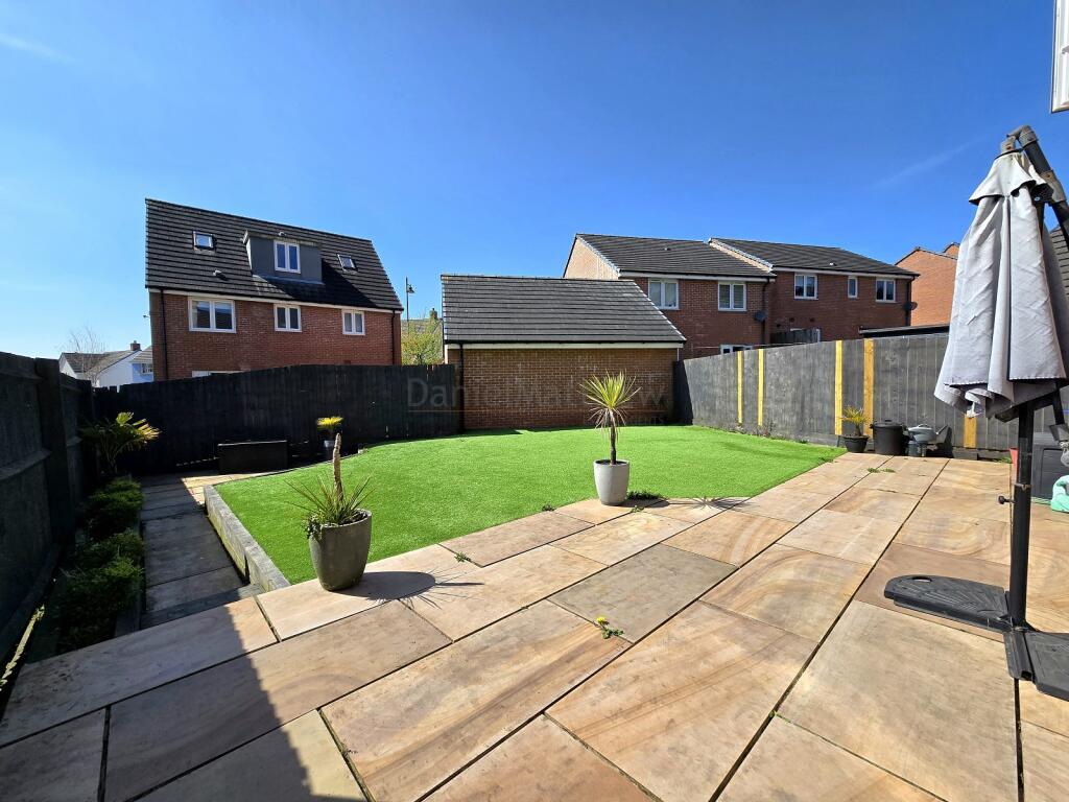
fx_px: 401
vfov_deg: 89.9
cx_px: 534
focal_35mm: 13
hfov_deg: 106.2
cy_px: 401
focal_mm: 2.2
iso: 50
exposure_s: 1/2500
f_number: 2.2
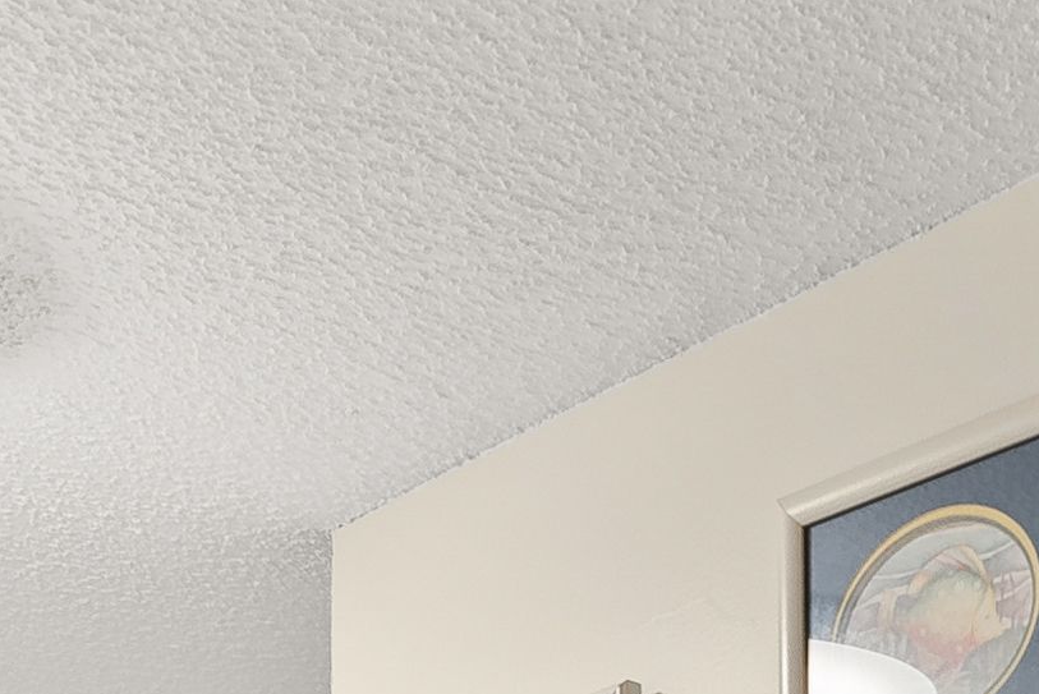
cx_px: 1235
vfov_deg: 14.2
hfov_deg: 25.1
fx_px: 2108
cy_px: 1562
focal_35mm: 73
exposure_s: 1/2.5
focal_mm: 14
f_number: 8
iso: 400
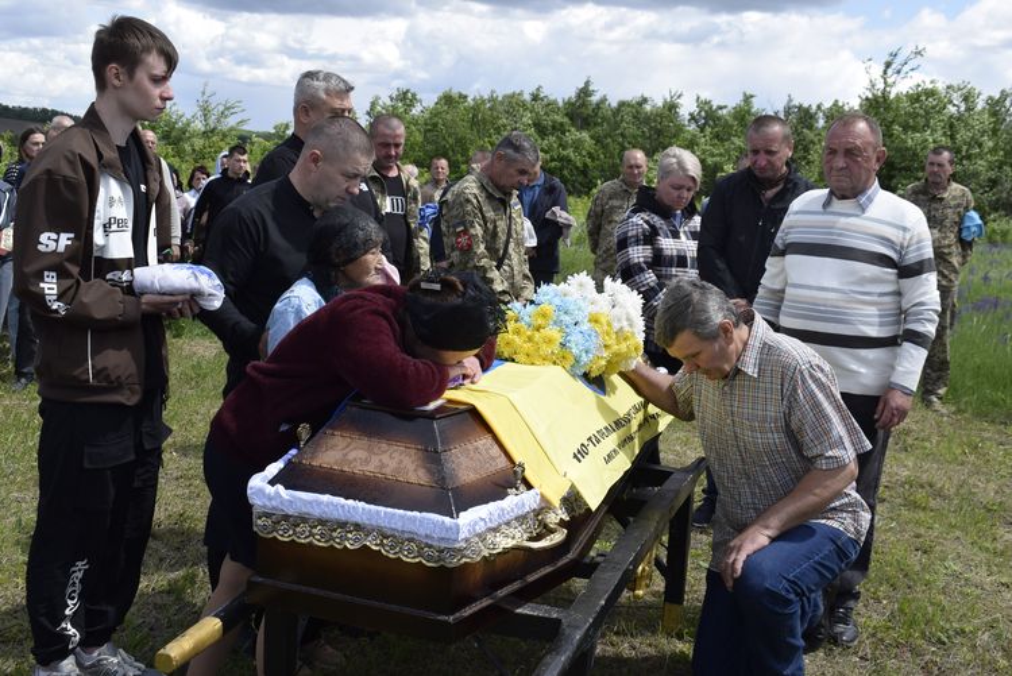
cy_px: 338
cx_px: 506
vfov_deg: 30.9
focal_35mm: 44
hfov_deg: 44.9
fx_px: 1223
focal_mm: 29
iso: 200
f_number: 9
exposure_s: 1/320
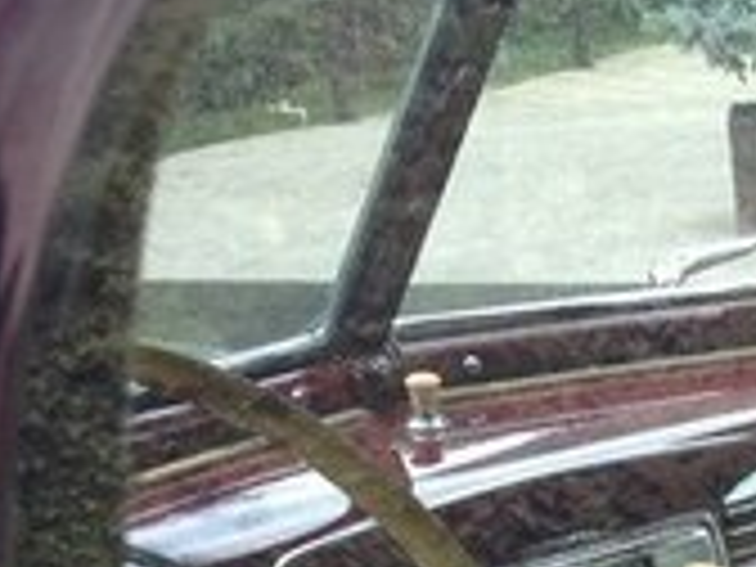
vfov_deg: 11.2
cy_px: 664
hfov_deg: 14.2
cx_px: 1143
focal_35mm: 130
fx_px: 2839
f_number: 2.4
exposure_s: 1/120
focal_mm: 4.13
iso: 80
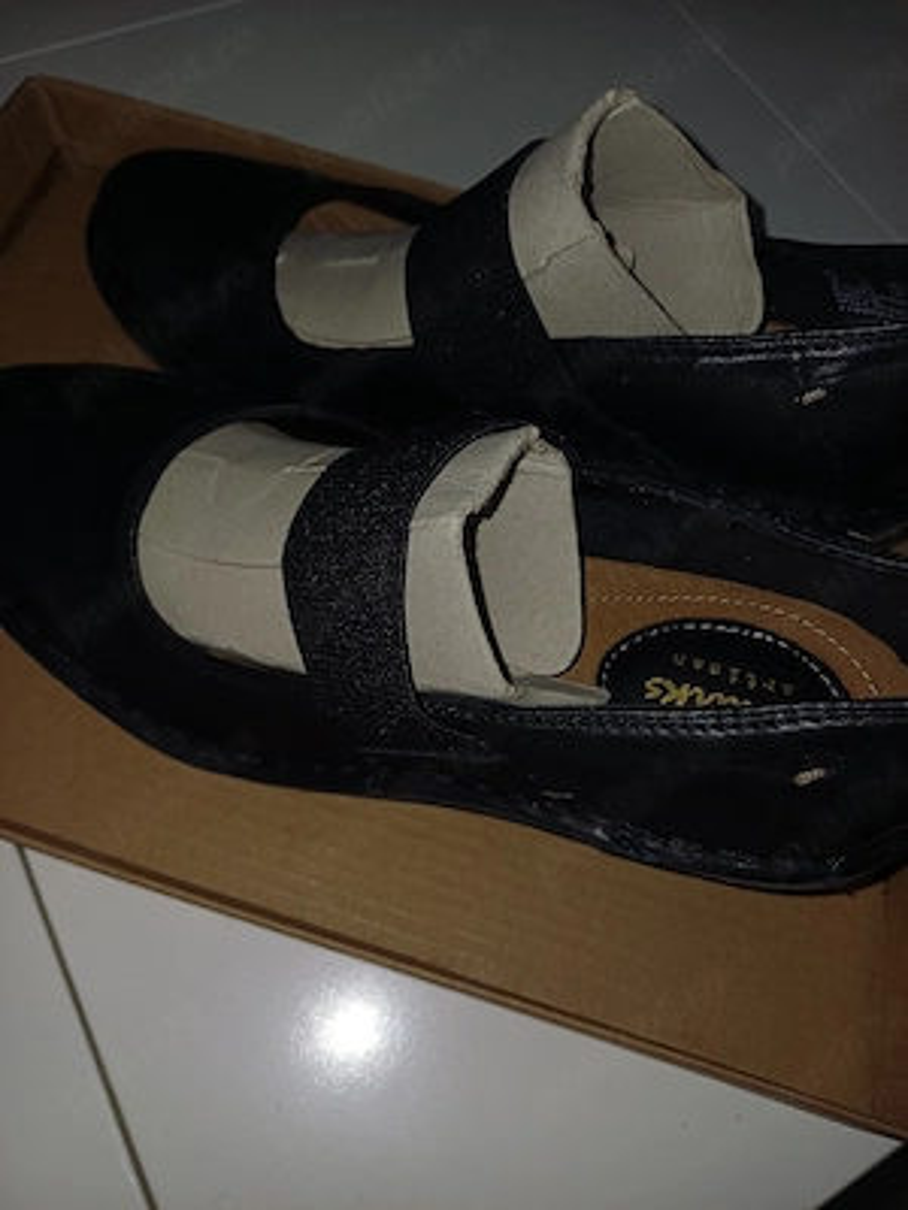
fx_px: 874
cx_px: 454
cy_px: 605
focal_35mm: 25
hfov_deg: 54.9
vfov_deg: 69.4
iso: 50
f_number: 1.8
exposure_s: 1/137
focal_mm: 4.65
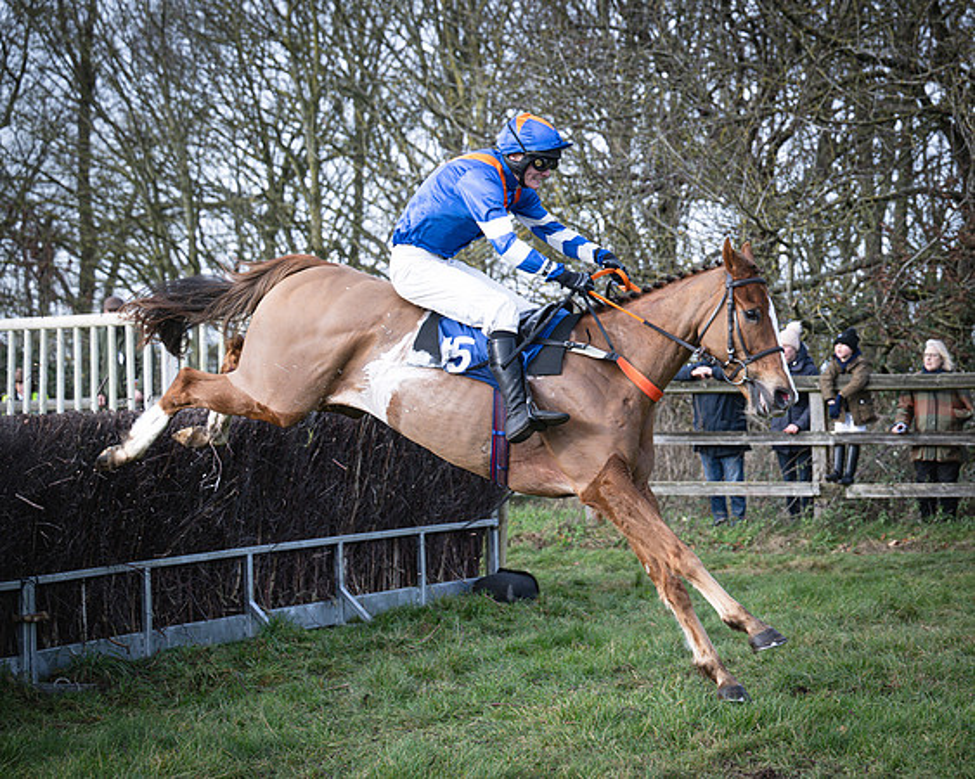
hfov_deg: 20.7
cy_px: 391
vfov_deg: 16.7
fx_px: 2661
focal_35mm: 92
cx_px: 637
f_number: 4
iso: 400
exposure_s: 1/1000
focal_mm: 70
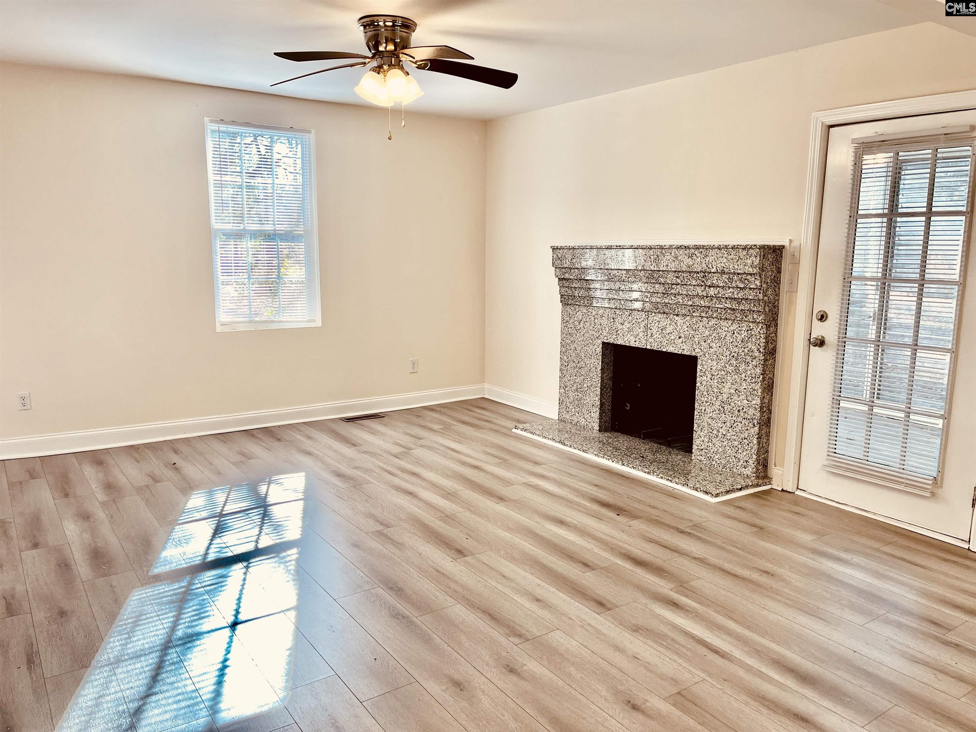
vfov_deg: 53.1
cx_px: 488
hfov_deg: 67.3
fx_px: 733
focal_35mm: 26
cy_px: 366
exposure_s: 1/164
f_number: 1.6
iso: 64
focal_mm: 5.1
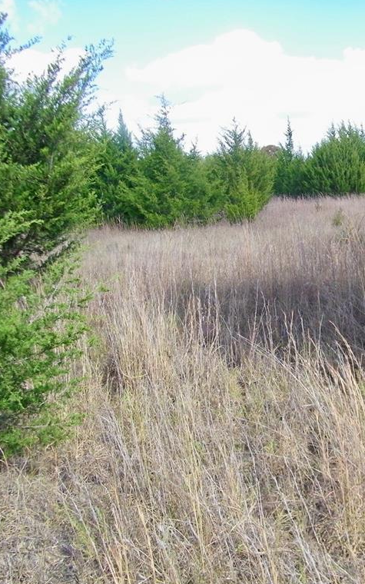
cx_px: 353
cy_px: 290
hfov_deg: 30.1
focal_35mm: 40
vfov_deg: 49.3
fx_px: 637
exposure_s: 1/160
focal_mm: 5
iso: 100
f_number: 7
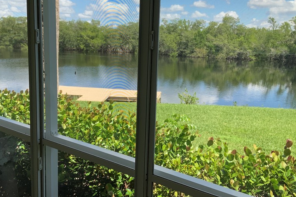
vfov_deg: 33.4
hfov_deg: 48.4
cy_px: 95
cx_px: 142
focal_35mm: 40
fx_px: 329
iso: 16
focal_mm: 3
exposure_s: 1/586
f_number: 1.8
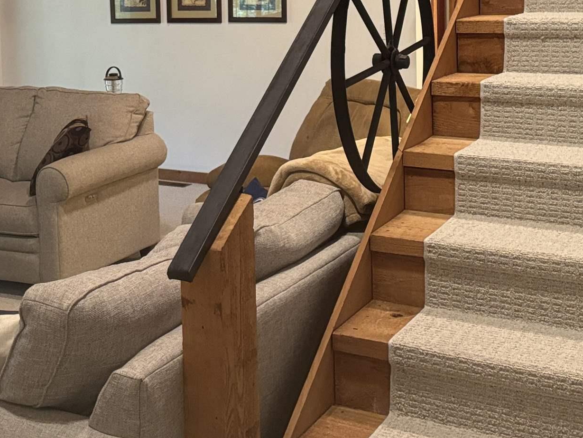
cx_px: 157
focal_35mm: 60
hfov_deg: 31.7
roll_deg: +1.4
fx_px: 1011
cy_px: 53
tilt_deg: -5.1
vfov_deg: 23.8
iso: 640
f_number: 1.78
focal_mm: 6.76
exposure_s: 1/40
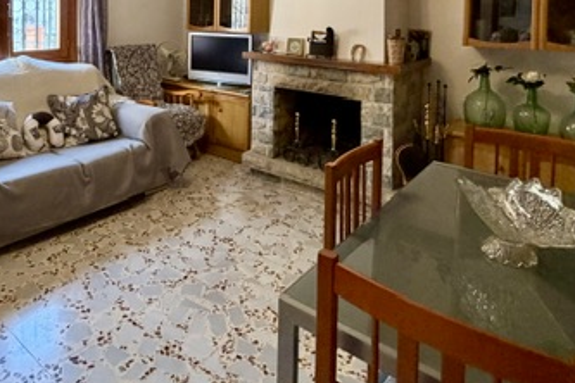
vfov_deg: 41.9
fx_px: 447
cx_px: 204
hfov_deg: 64.2
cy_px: 24
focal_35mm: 28
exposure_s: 1/50
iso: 320
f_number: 2.2
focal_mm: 2.22
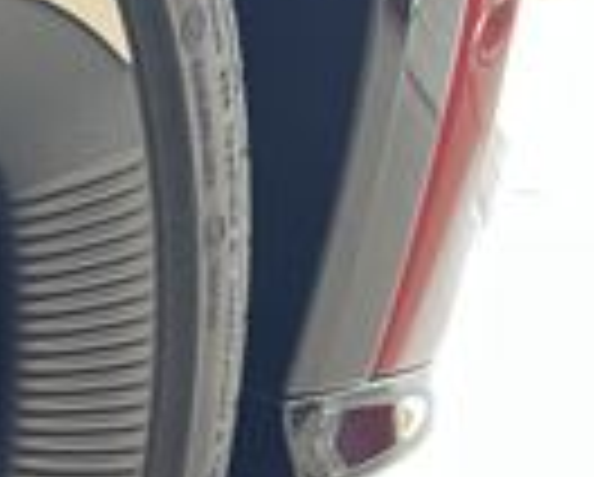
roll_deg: +0.4
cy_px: 576
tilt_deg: -20.9
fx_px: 2166
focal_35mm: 123
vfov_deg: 12.3
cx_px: -684
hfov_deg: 13.0
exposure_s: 1/130
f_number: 1.5
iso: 32
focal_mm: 5.7
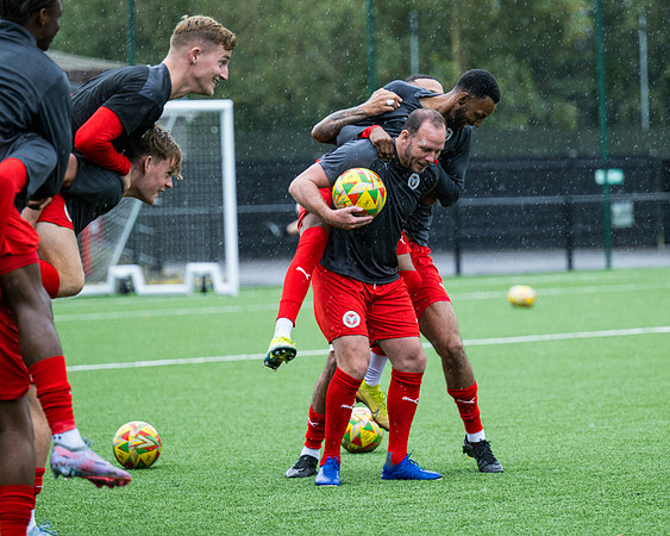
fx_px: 4224
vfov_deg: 7.3
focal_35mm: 213
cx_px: 435
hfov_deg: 9.1
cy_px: 289
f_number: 4
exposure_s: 1/800
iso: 400
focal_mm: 175
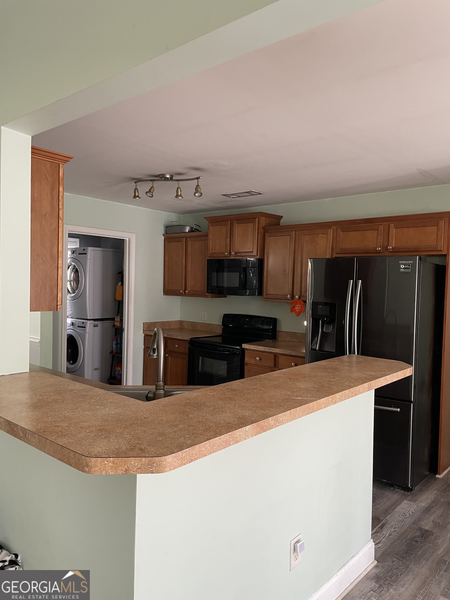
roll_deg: -2.6
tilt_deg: -1.7
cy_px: 300
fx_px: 451
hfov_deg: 53.1
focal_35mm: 26
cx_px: 225
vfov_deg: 67.3
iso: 125
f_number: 1.6
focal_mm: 4.2
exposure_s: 1/77
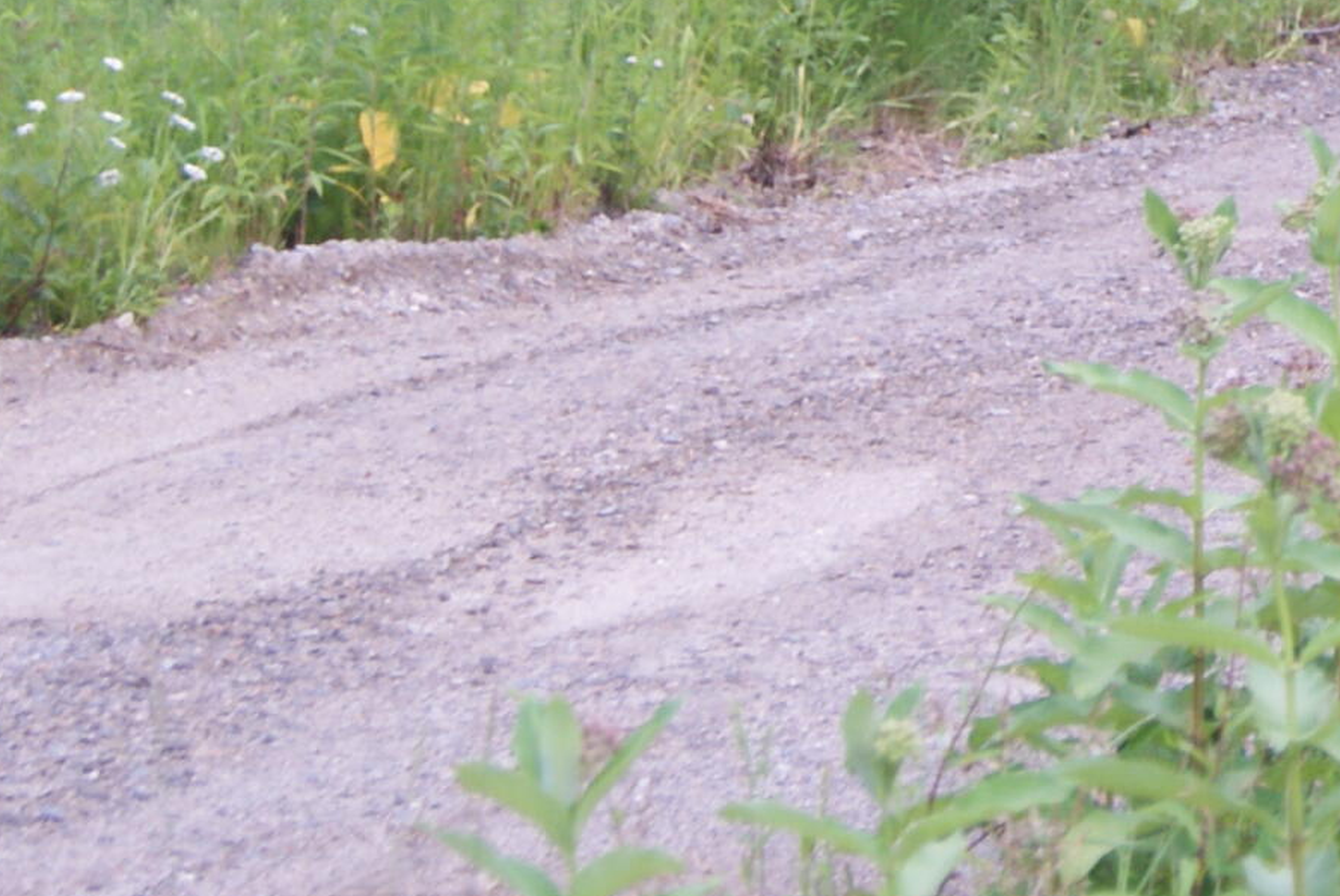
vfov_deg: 6.0
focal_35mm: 228
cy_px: -208
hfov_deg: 8.9
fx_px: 8485
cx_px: 1806
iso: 400
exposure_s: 1/30
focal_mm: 45
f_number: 5.6
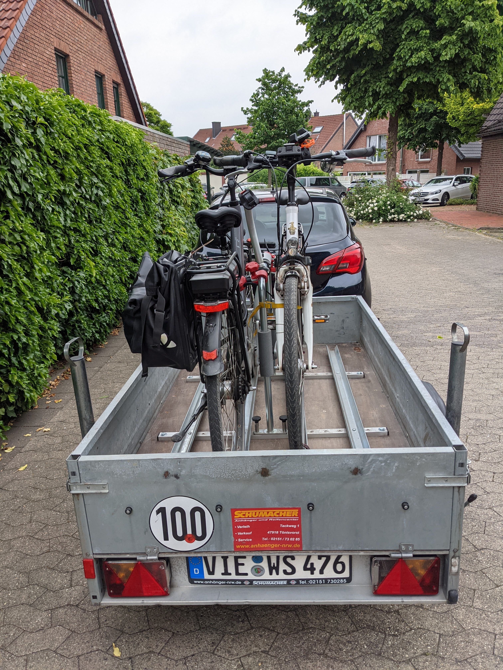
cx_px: 252
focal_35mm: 27
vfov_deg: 65.3
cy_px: 335
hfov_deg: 51.4
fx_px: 523
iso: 56
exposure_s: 1/1805
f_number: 1.73
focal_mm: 4.38
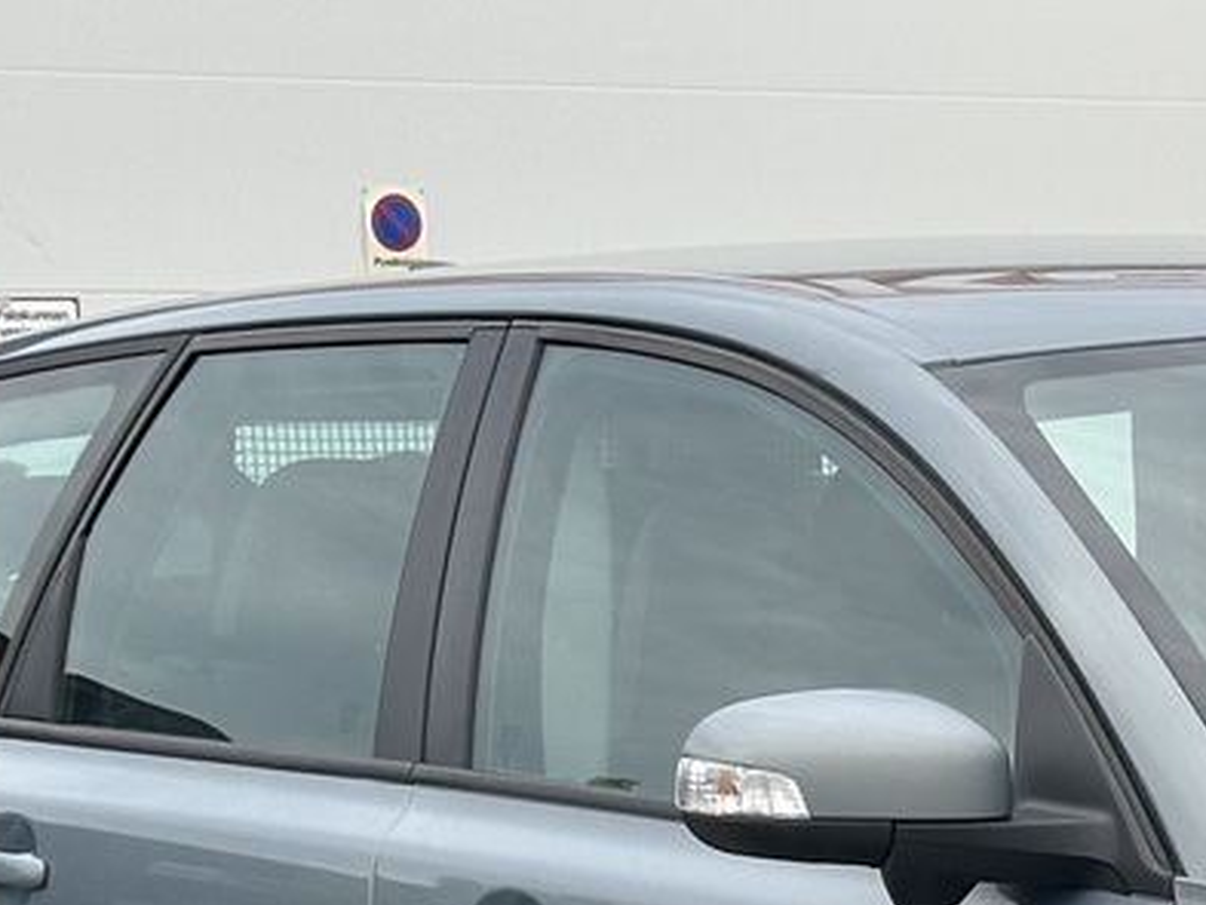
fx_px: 6134
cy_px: 1138
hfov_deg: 10.9
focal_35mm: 176
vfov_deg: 8.3
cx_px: 1626
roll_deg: +1.1
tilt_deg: -6.5
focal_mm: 6.86
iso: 64
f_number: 1.78
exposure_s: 1/549
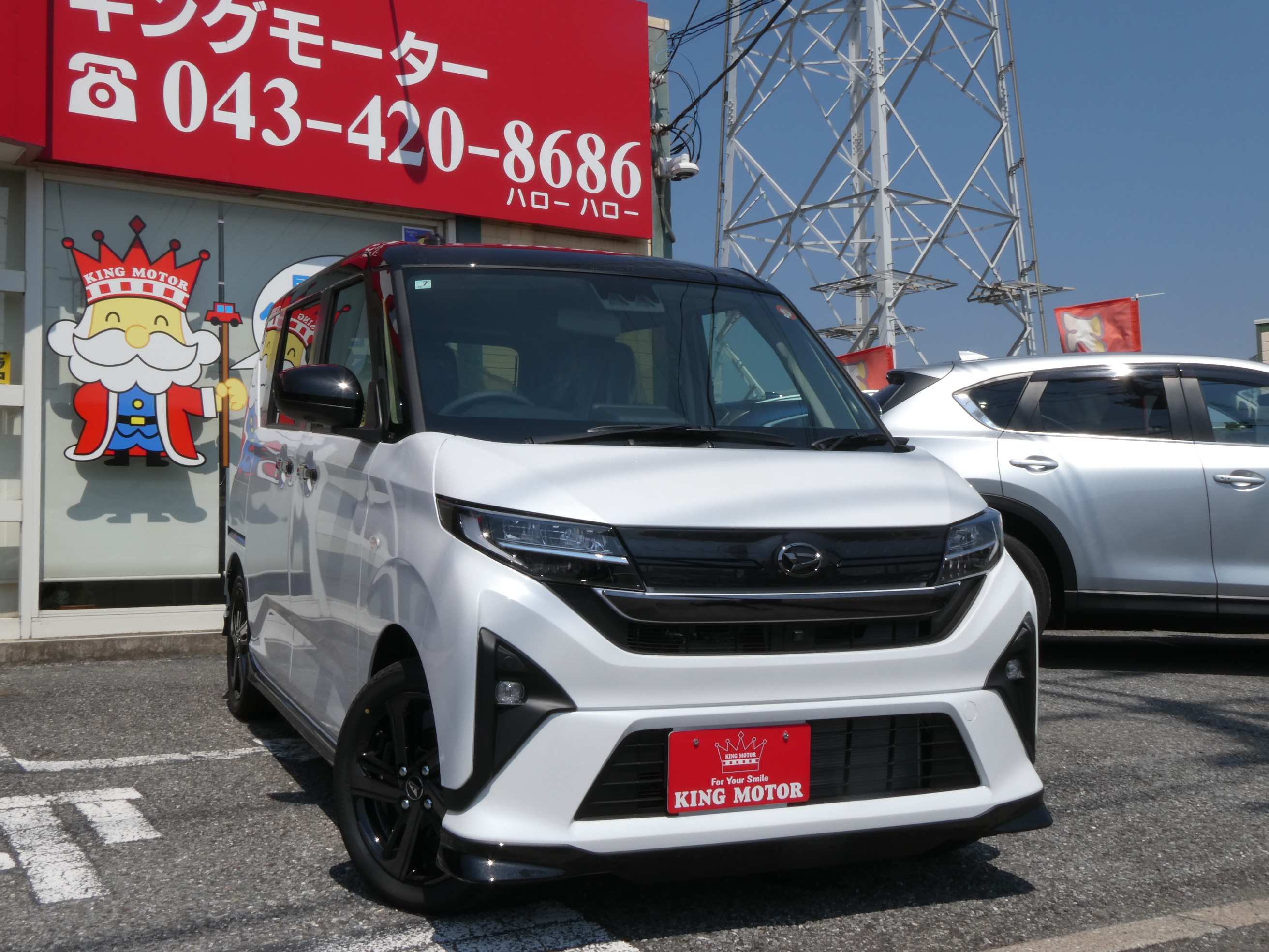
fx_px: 1356
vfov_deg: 38.7
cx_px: 634
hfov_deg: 50.1
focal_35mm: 37
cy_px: 476
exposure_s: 1/320
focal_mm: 6.7
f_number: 8
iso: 80
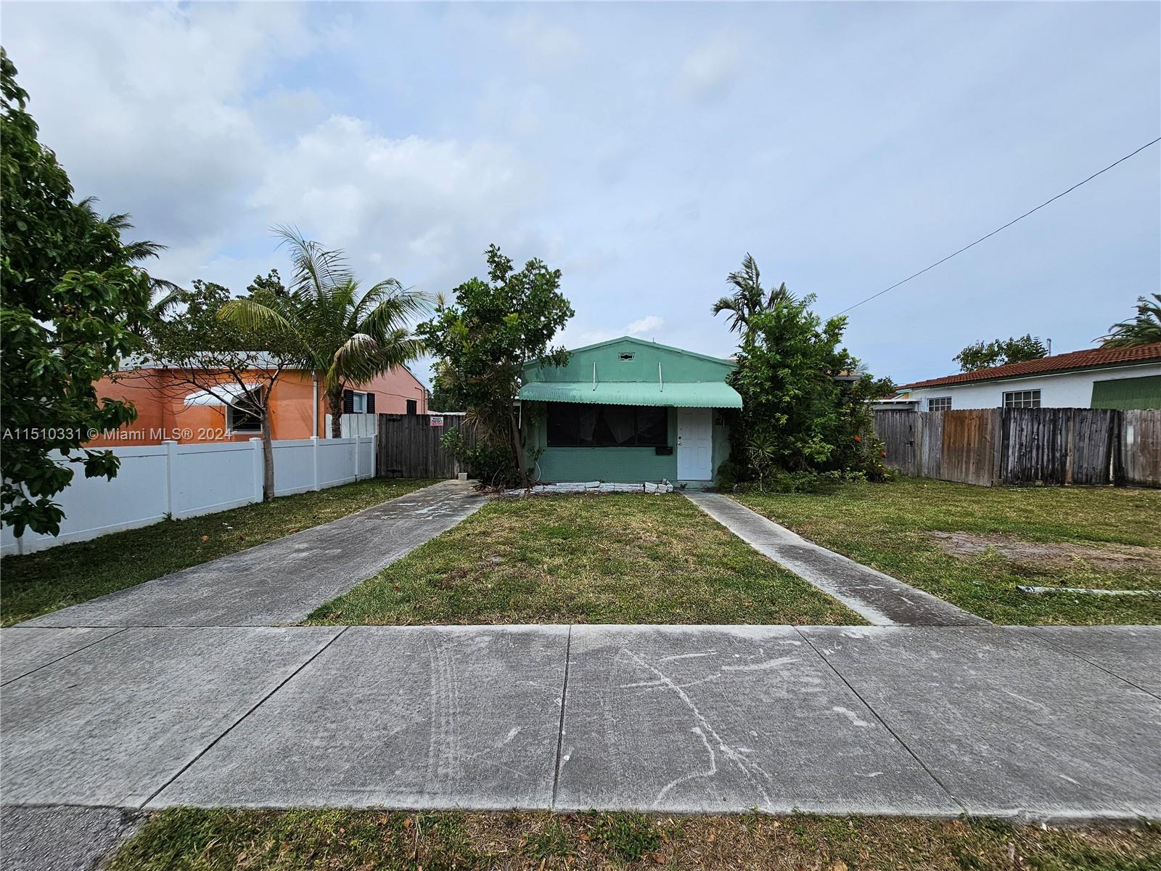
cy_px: 436
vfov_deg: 89.9
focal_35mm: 13
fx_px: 436
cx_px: 580
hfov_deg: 106.2
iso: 50
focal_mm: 2.2
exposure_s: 1/4142
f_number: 2.2
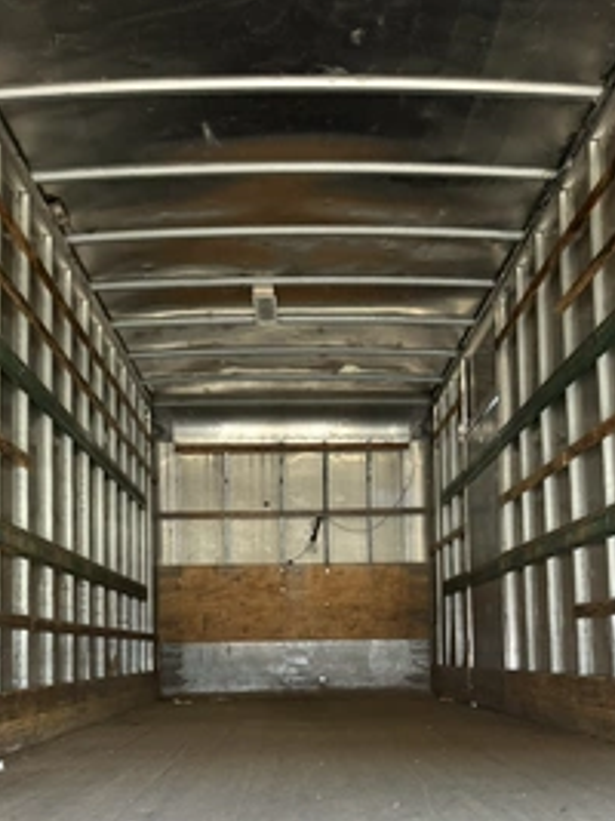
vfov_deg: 49.6
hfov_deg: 39.6
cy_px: 603
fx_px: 853
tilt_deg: +3.7
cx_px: 304
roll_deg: +3.7
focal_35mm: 36
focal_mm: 6.76
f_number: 1.78
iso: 250
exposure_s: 1/60
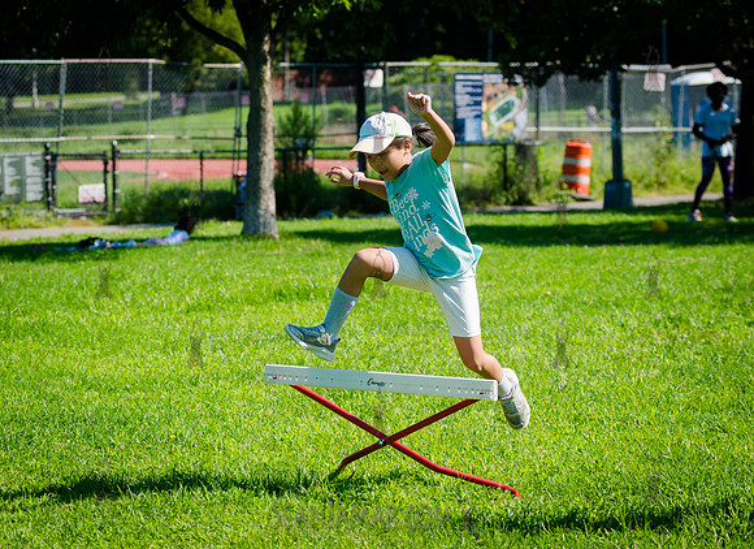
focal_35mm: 122
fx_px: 2628
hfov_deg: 16.3
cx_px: 378
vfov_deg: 11.9
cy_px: 323
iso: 200
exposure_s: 1/1000
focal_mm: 92
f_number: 4
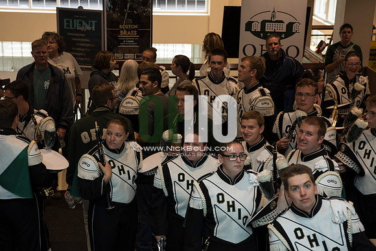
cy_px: 126
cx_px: 188
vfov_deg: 19.5
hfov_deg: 28.8
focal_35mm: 70
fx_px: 731
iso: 640
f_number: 6.3
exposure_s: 1/60
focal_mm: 70
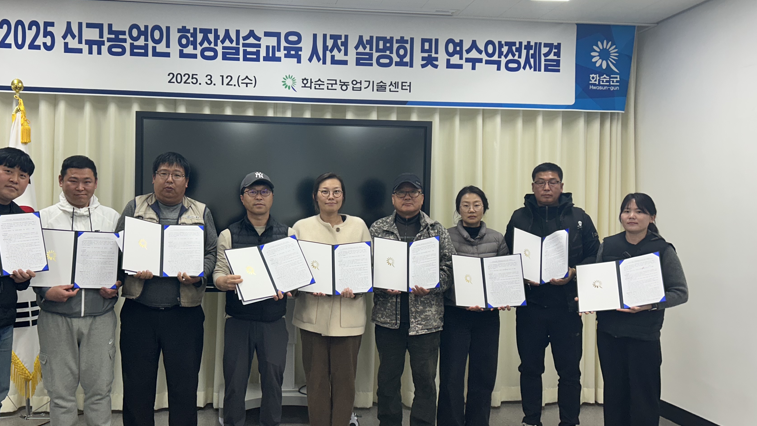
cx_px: 307
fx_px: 683
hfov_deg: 57.6
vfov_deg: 34.7
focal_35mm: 34
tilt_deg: -0.1
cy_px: 211
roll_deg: -1.4
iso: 80
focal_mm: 5.7
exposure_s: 1/120
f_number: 1.5
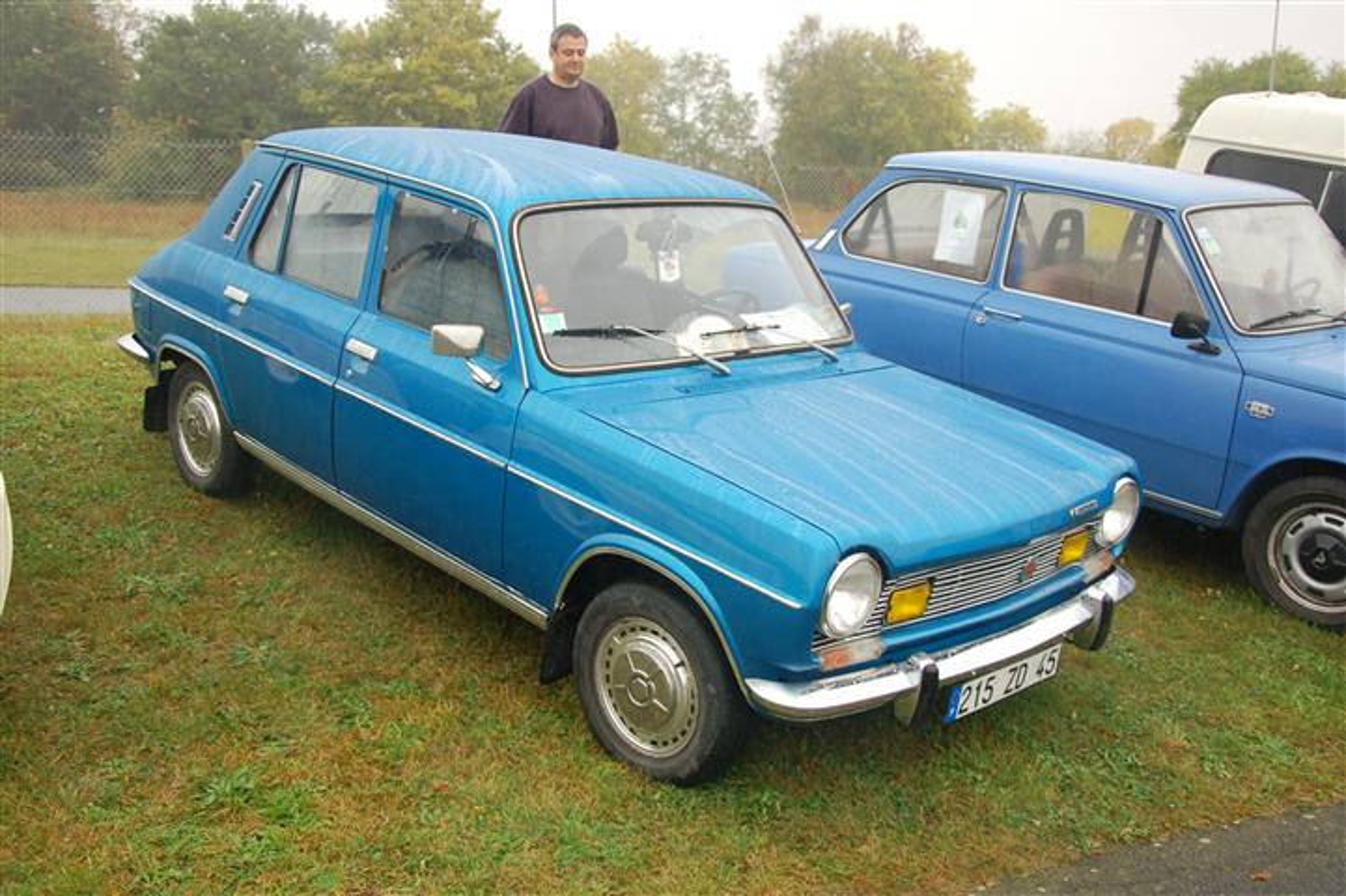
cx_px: 673
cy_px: 448
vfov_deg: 35.5
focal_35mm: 38
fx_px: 1401
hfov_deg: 51.3
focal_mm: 25
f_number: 5.6
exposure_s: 1/125
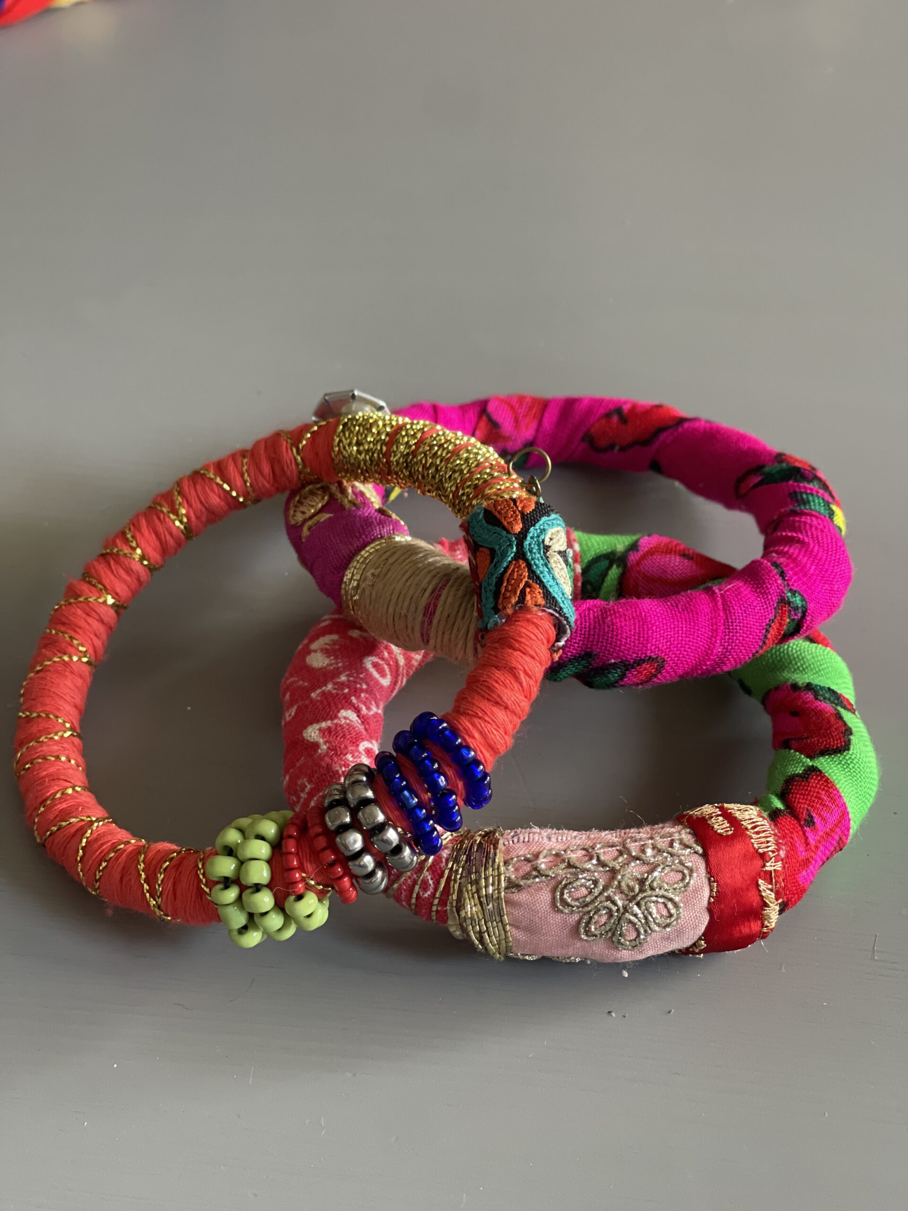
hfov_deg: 22.9
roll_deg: -3.4
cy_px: 606
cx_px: 454
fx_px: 2238
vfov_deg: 30.3
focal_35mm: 64
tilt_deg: -42.3
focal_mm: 7.5
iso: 320
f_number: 2.2
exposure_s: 1/40
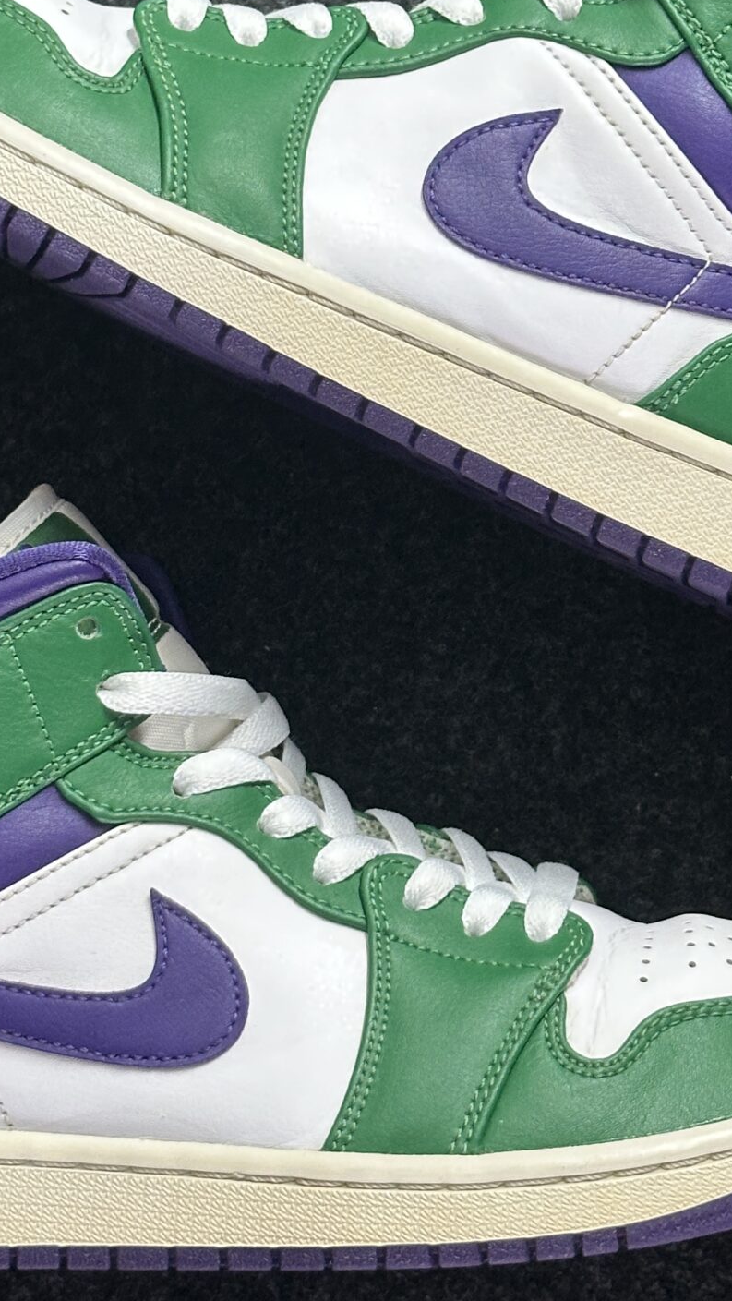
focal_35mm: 95
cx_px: 361
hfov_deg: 12.7
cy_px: 548
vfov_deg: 22.4
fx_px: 3277
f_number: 1.78
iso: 200
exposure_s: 1/33
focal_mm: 6.86
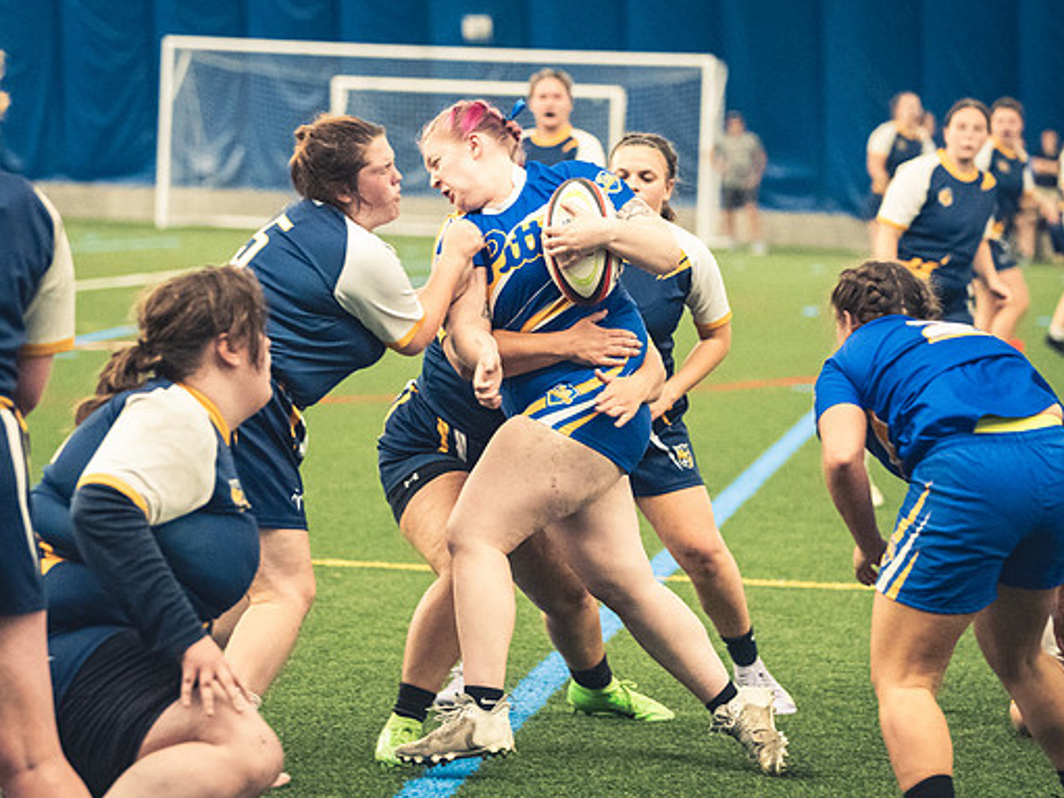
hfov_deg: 11.8
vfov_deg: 8.9
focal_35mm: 167
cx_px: 537
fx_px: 5132
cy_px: 400
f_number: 2.8
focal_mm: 102
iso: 12800
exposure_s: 1/500
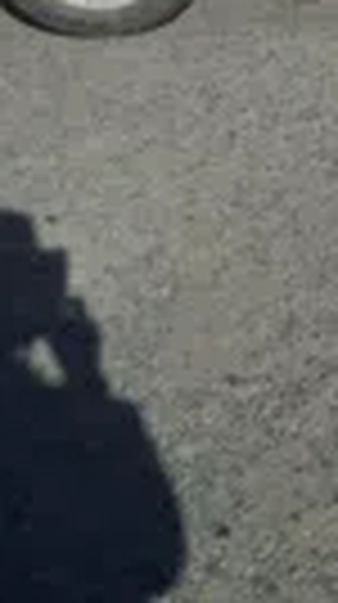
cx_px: 527
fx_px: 1200
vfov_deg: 26.1
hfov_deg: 14.8
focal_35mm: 75
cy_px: -63
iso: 50
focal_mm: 5.54
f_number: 1.8
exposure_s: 1/4082
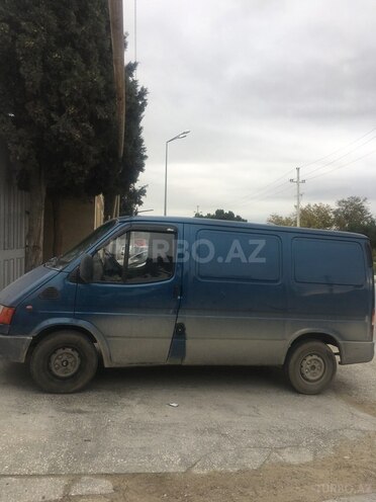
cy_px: 251
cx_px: 188
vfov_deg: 61.7
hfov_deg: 48.2
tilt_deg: -0.7
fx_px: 420
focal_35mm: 29
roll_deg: -1.7
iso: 25
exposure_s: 1/246
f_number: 2.2
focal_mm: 4.15
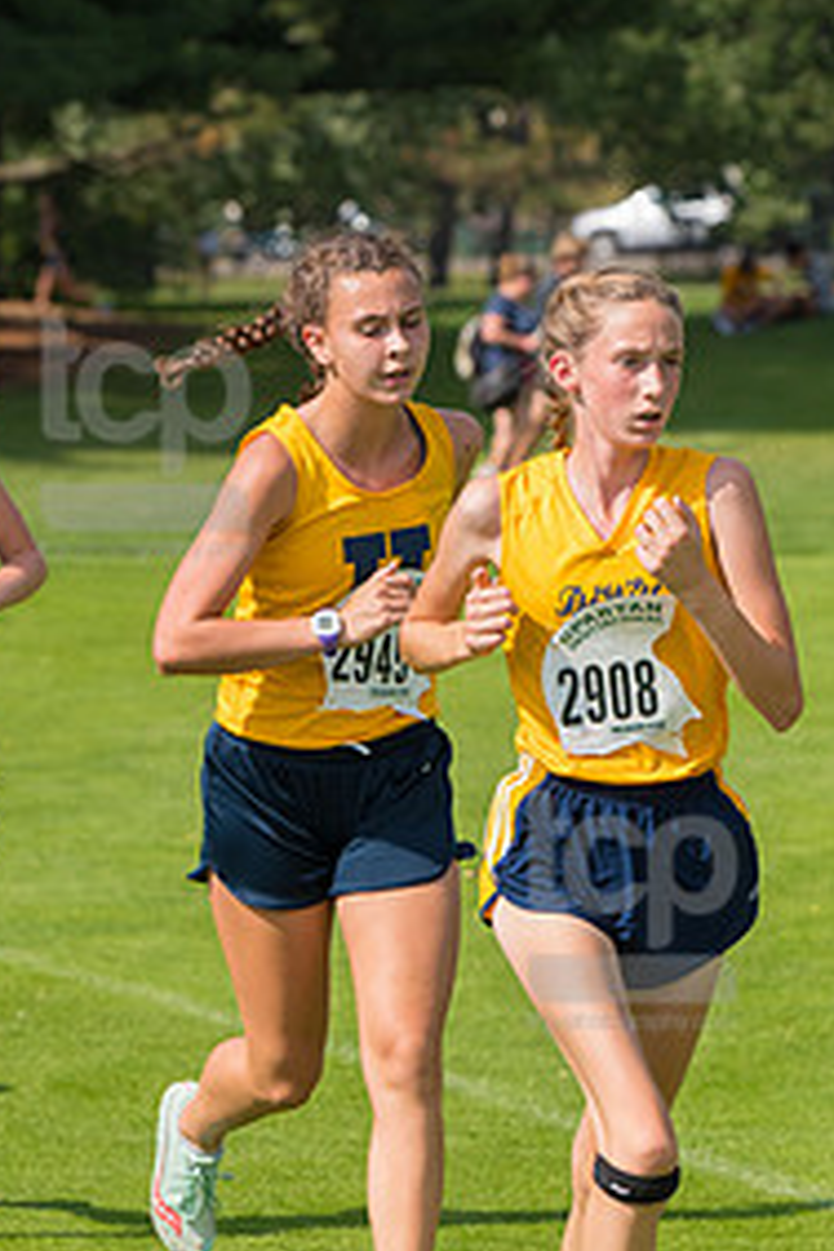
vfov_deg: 6.4
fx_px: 11189
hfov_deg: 4.3
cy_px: 909
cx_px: 632
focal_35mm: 322
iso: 500
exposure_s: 1/2000
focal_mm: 135
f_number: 5.6
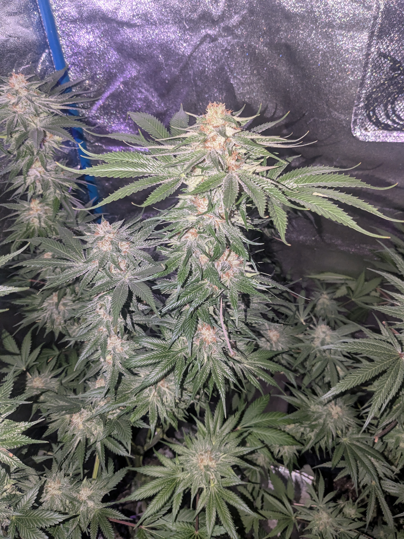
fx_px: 420
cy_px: 270
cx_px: 202
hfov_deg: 51.4
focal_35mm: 27
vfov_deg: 65.3
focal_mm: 4.38
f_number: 1.73
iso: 214
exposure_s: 1/24
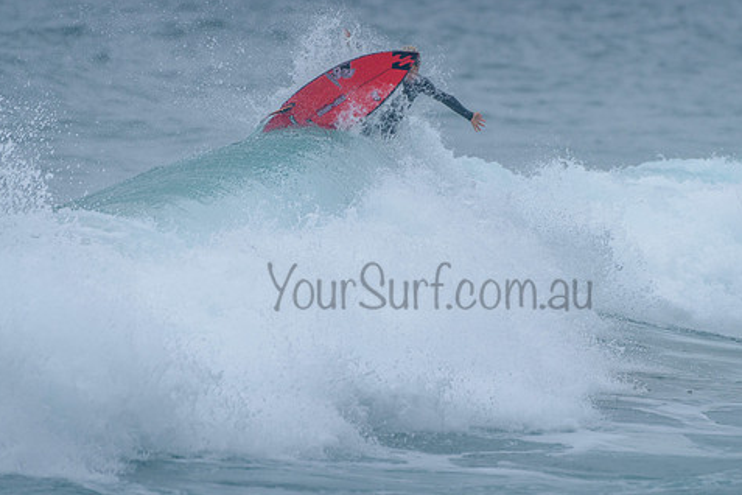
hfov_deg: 2.8
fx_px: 15354
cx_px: 429
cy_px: 206
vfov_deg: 1.8
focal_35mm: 745
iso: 500
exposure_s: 1/1250
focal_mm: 500
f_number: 5.6
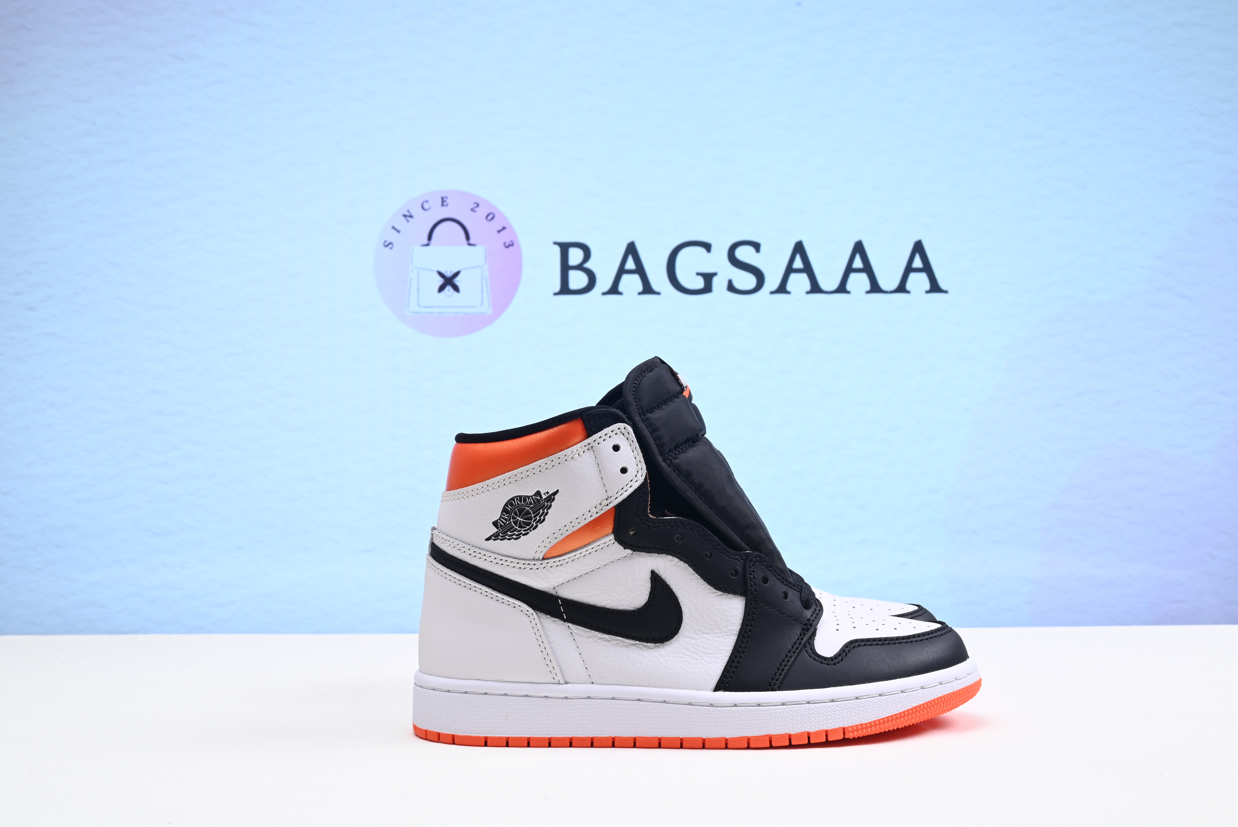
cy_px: 424
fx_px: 1342
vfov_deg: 34.2
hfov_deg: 49.5
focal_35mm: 39
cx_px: 628
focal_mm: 38
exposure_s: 1/2
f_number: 16
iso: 100
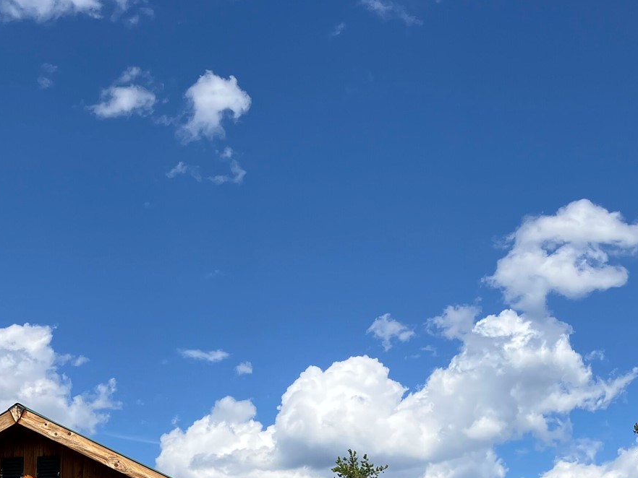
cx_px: 305
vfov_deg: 21.4
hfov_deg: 29.8
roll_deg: -0.5
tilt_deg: +9.7
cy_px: 531
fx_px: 1198
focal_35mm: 65
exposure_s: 1/2114
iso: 32
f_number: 1.8
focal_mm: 3.99
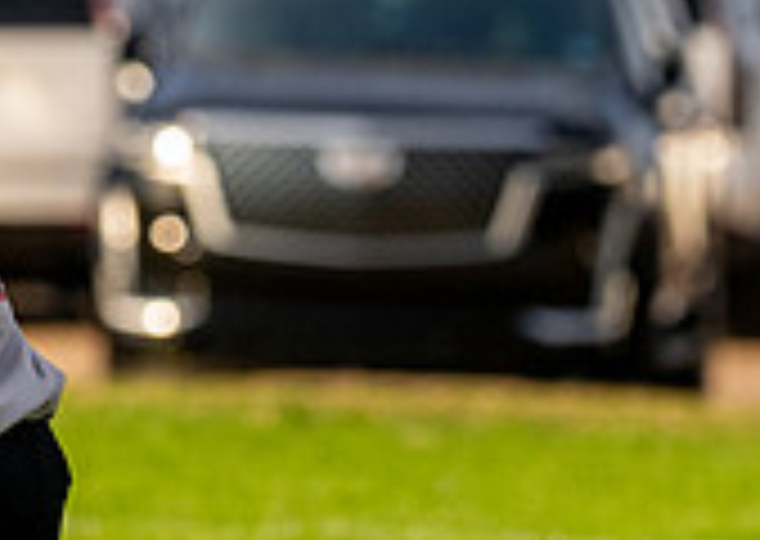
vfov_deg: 1.6
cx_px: -318
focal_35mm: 874
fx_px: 18827
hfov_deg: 2.3
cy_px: -76
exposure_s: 1/2000
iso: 400
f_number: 2.8
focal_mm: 136
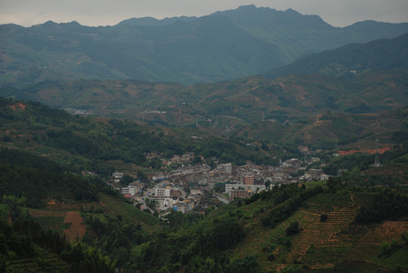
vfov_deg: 12.2
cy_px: 136
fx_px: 1276
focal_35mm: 112
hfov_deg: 18.2
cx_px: 204
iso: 200
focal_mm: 75
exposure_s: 1/320
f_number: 5.6
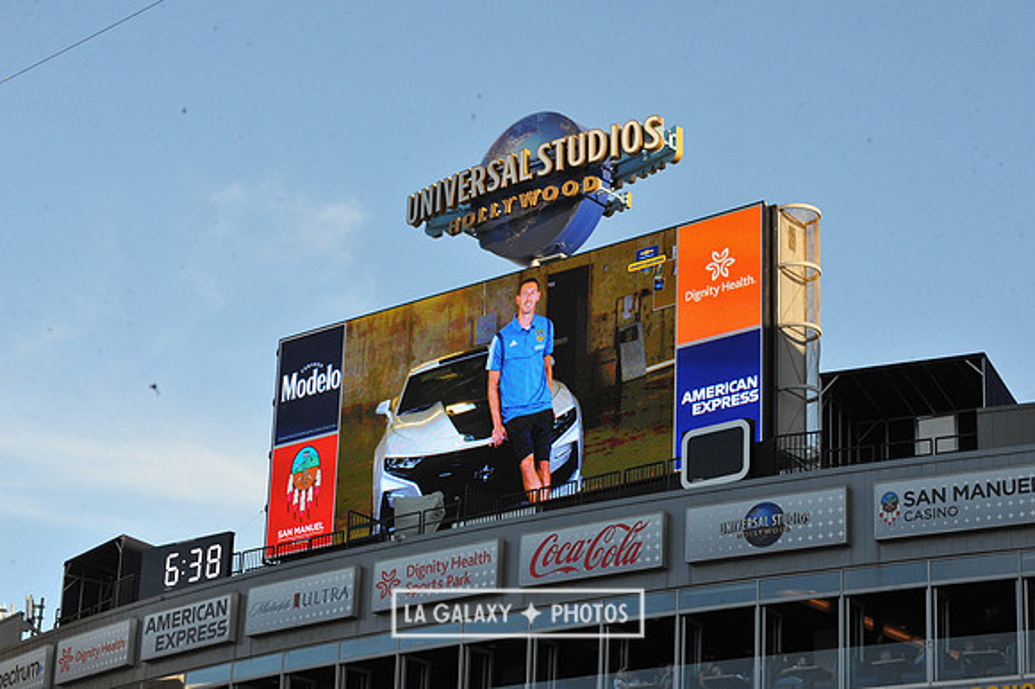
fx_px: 2471
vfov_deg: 15.9
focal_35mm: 86
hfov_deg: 23.7
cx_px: 518
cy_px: 344
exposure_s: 1/800
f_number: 14
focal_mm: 86
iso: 1600
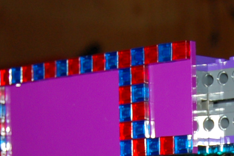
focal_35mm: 169
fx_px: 1098
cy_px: 218
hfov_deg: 12.1
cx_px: 214
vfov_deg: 8.0
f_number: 4
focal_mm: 26
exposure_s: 1/60
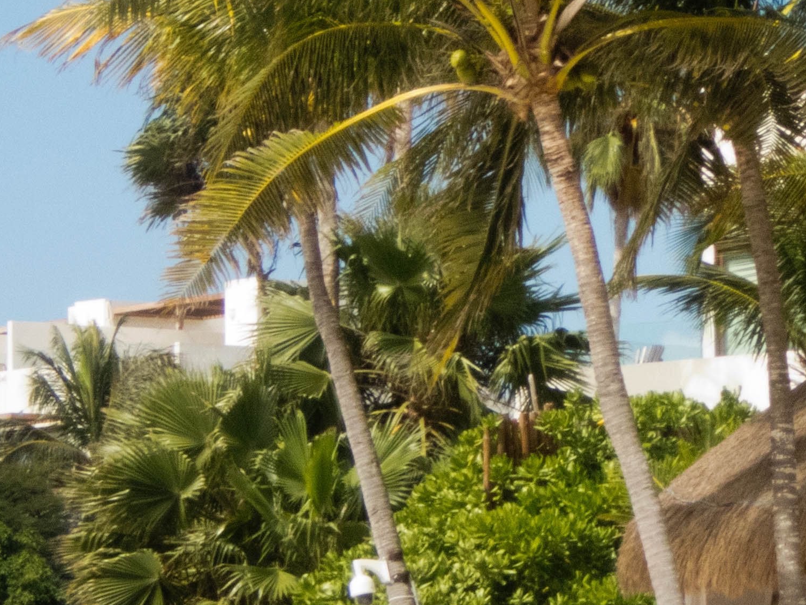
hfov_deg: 6.4
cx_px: 957
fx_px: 7124
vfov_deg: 4.9
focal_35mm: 306
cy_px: 46
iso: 200
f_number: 6.3
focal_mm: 18
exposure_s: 1/400
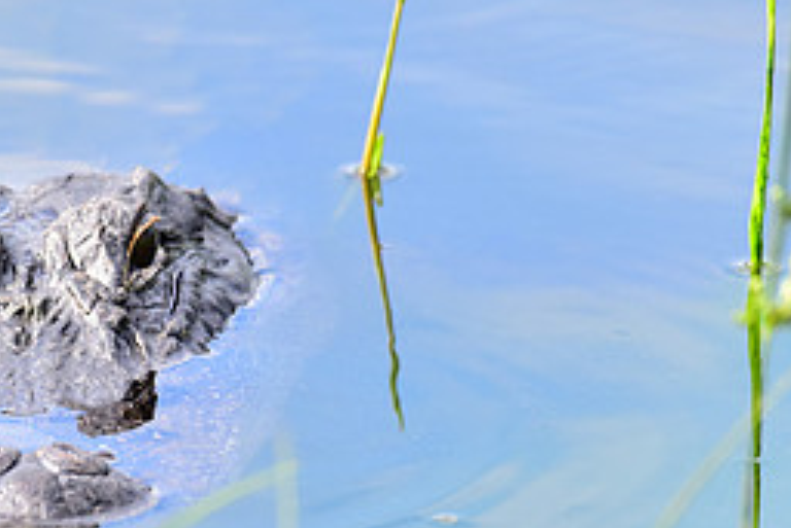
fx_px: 24864
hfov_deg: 1.8
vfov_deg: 1.2
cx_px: 19
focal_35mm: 1131
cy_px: 388
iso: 400
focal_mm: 500
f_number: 8
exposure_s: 1/500
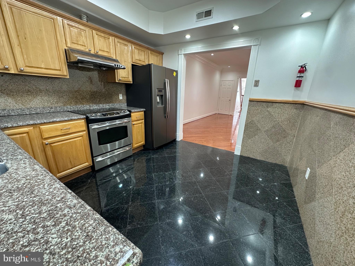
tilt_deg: -15.6
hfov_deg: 102.1
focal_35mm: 14
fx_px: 144
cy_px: 133
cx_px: 178
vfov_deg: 85.7
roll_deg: -2.2
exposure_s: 1/60
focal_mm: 2.22
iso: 160
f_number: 2.2
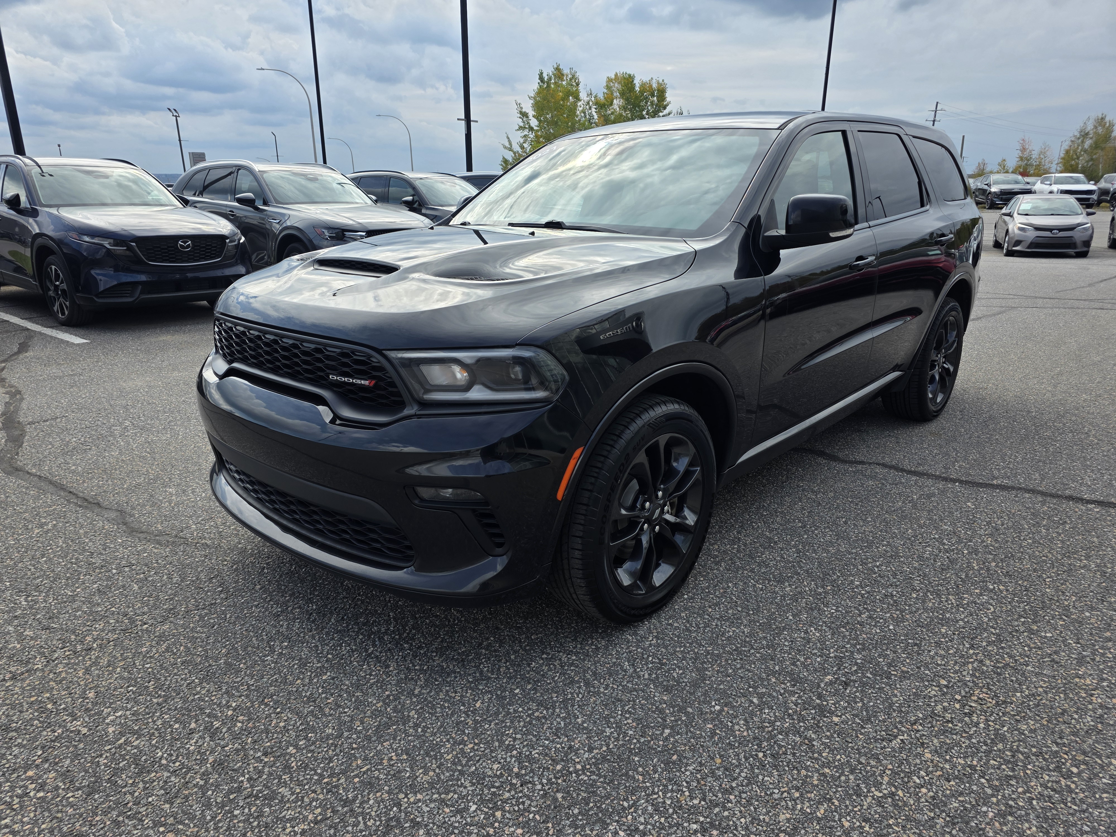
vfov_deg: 58.9
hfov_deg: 73.9
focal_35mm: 23
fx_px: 742
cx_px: 558
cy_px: 418
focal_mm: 6.3
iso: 80
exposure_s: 1/2977
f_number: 1.7
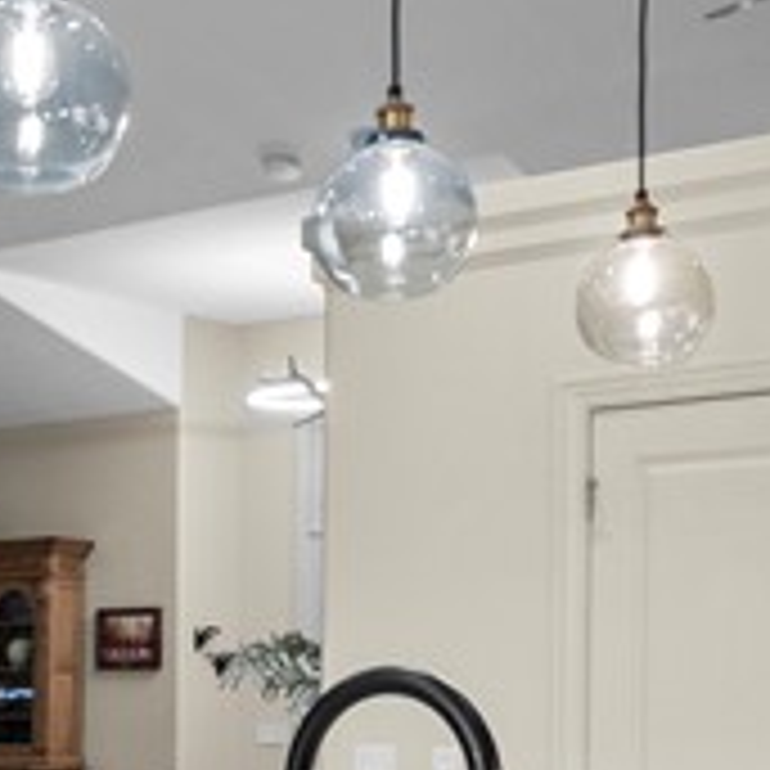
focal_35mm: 81
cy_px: 653
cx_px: -77
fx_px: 2038
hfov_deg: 20.4
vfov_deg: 21.0
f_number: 7.1
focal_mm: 15
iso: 1000
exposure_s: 1/3
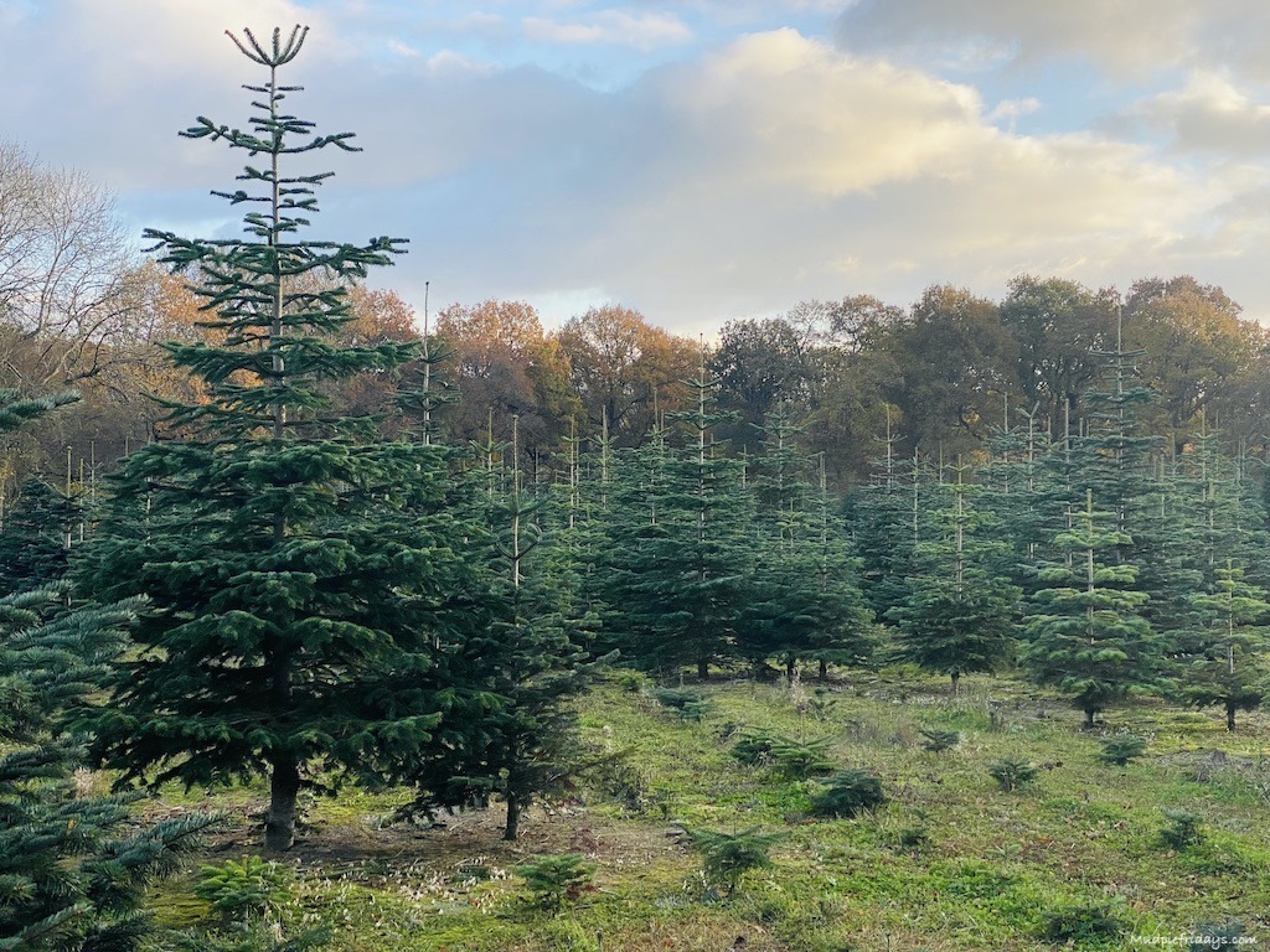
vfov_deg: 28.0
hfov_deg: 36.8
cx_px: 635
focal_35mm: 52
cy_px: 476
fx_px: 1908
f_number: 2
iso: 20
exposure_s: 1/406
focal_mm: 6
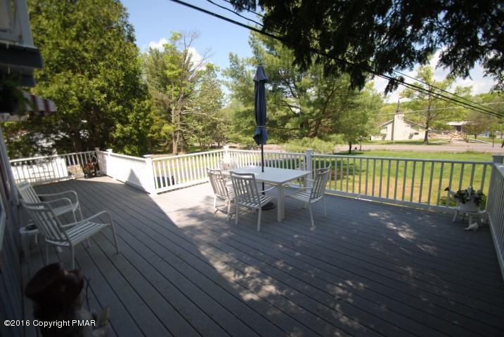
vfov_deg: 77.5
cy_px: 168
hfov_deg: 100.3
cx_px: 252
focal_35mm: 15
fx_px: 210
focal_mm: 10
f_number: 3.5
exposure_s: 1/500
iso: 125
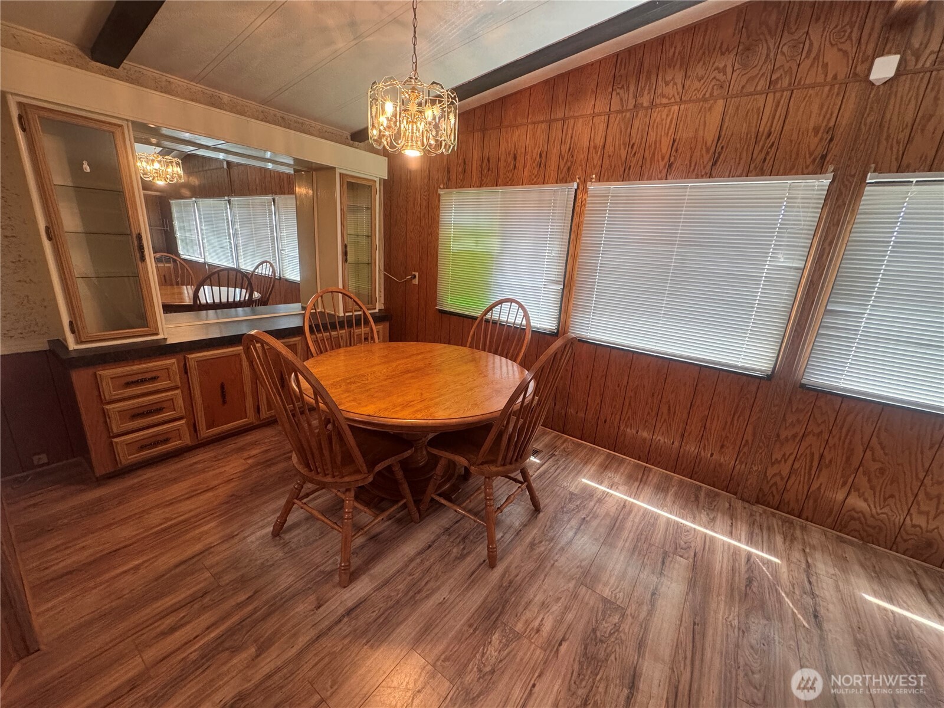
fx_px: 382
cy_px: 354
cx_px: 472
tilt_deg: -16.4
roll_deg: -3.2
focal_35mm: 14
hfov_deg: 102.1
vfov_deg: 85.7
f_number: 2.2
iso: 320
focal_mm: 2.22
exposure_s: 1/120
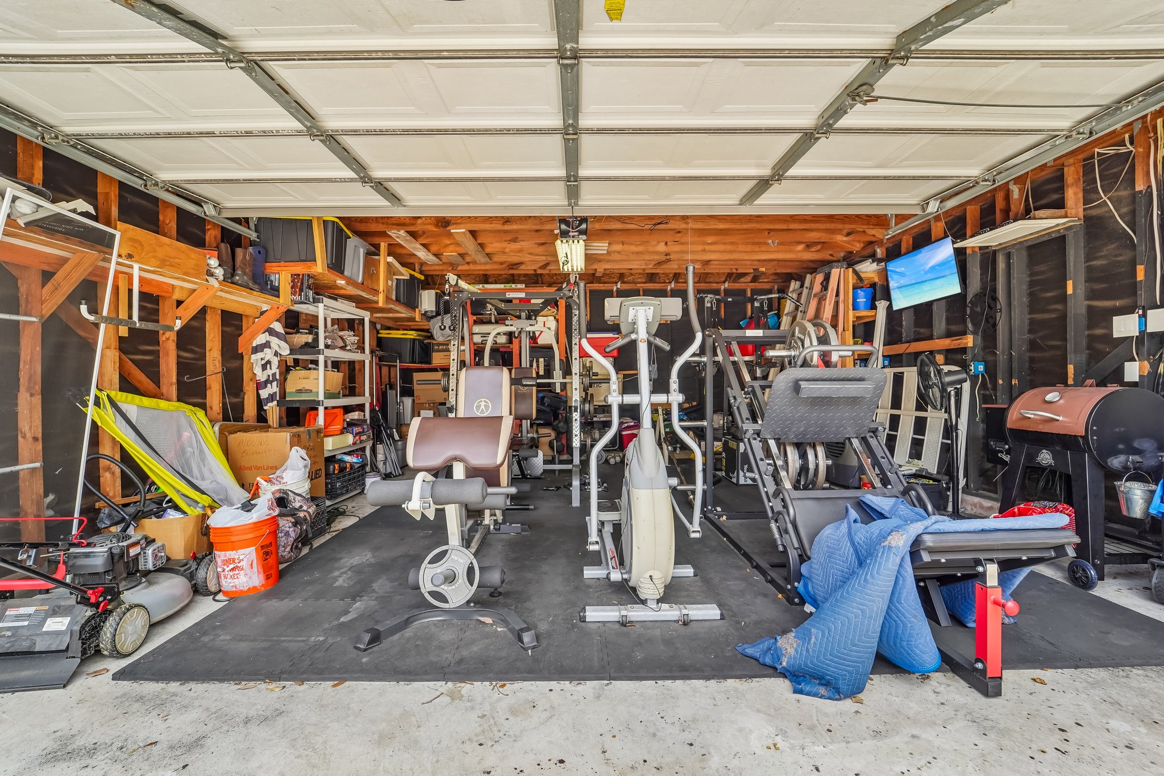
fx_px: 453
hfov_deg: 104.3
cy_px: 388
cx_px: 582
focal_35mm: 14
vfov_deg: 81.2
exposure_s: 1/100
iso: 500
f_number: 8
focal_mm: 14
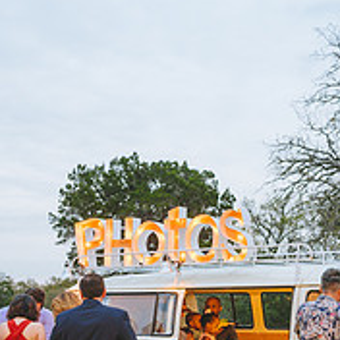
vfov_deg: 24.8
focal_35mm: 67
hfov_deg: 25.7
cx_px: 205
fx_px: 745
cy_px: 321
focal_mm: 24
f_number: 2.8
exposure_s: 1/200
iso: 500
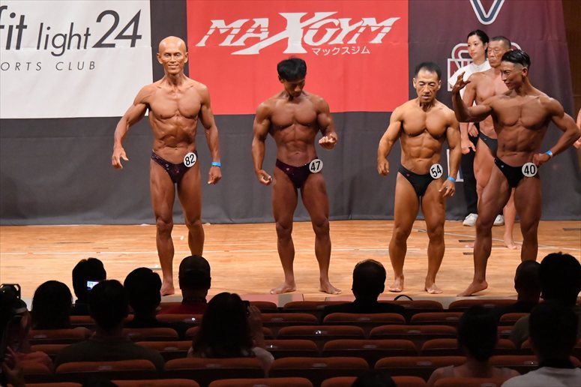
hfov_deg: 11.2
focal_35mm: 183
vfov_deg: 7.5
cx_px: 290
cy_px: 194
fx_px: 2952
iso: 11400
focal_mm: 122
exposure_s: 1/400
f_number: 5.6
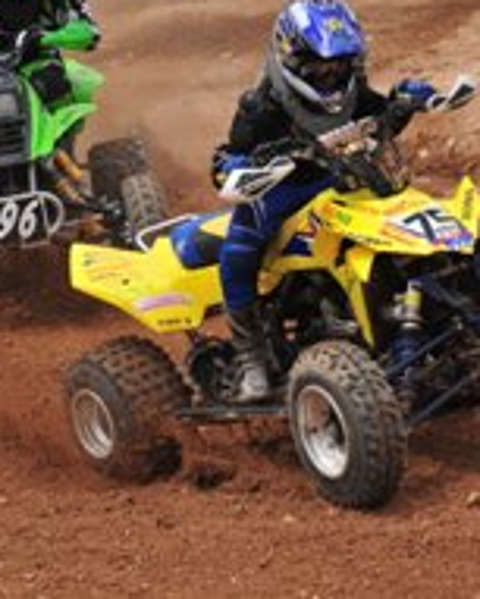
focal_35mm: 233
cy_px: 132
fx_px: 4134
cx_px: 138
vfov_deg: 8.3
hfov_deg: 6.6
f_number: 5
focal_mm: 70
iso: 400
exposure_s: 1/2500
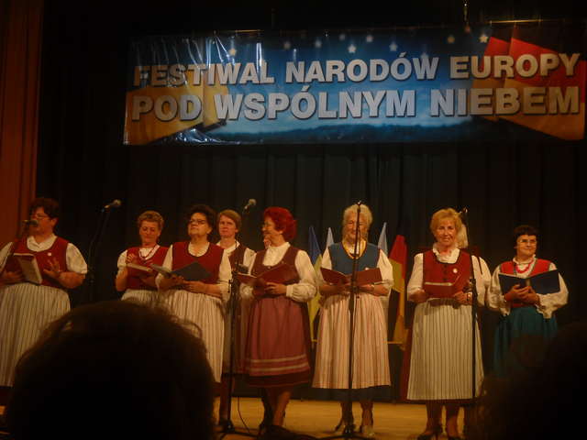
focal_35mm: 65
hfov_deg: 29.8
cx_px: 294
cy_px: 220
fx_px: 1102
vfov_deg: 22.6
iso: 141
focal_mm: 10.84
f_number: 4
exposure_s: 1/60
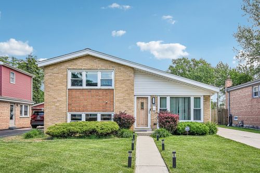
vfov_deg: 43.6
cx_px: 130
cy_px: 86
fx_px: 217
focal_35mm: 30
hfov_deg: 61.9
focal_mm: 20
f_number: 8
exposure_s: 1/500
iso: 400
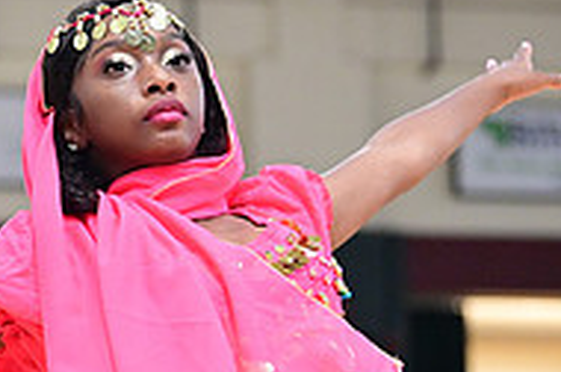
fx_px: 3329
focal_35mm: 214
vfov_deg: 6.4
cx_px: -59
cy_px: 434
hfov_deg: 9.5
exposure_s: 1/1000
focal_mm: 70
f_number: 3.2
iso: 6400
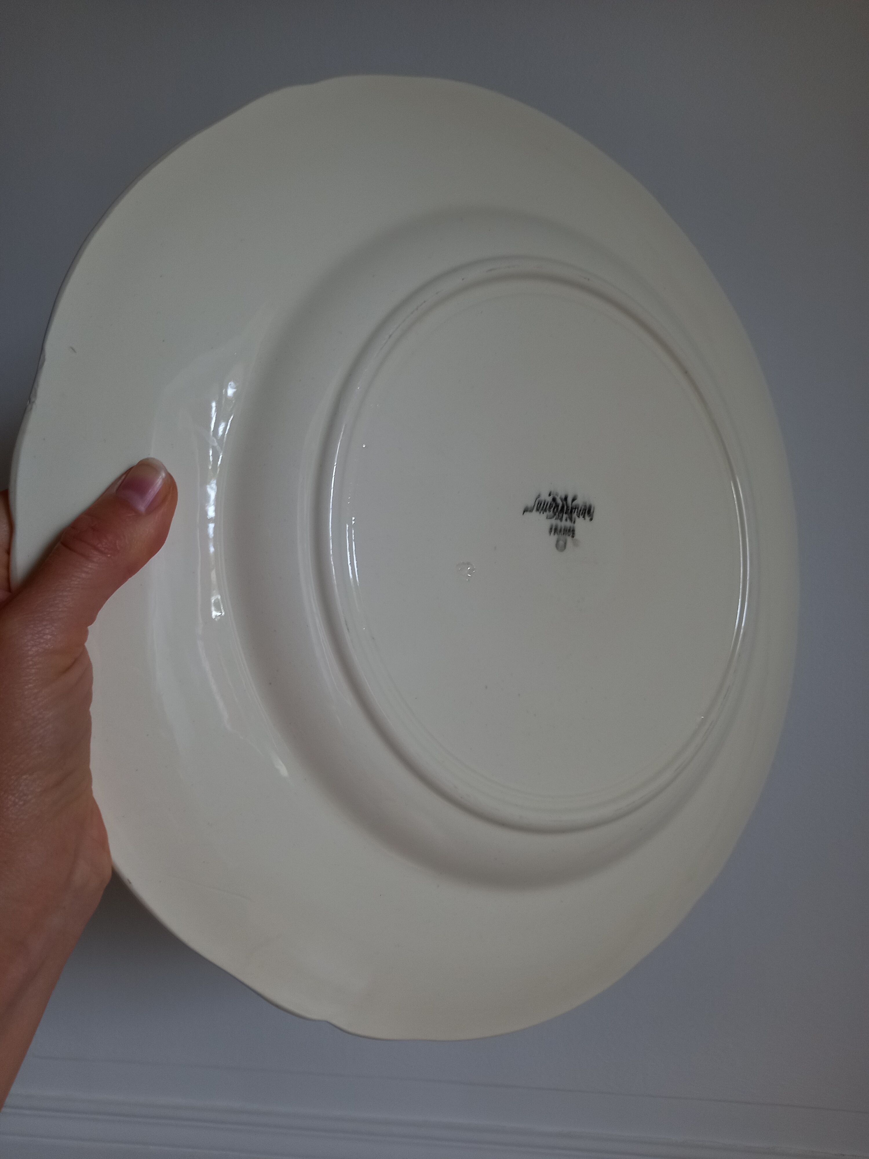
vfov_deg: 69.4
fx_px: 837
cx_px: 434
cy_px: 580
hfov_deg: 54.9
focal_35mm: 25
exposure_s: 1/40
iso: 160
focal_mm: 4.6
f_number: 2
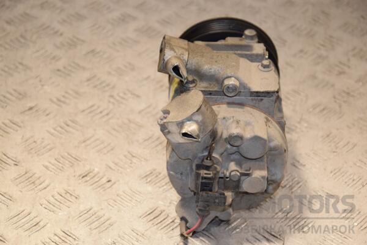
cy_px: 122
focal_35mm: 105
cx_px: 184
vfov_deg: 13.0
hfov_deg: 19.5
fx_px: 1070
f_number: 6.3
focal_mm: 70
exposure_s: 1/200
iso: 800
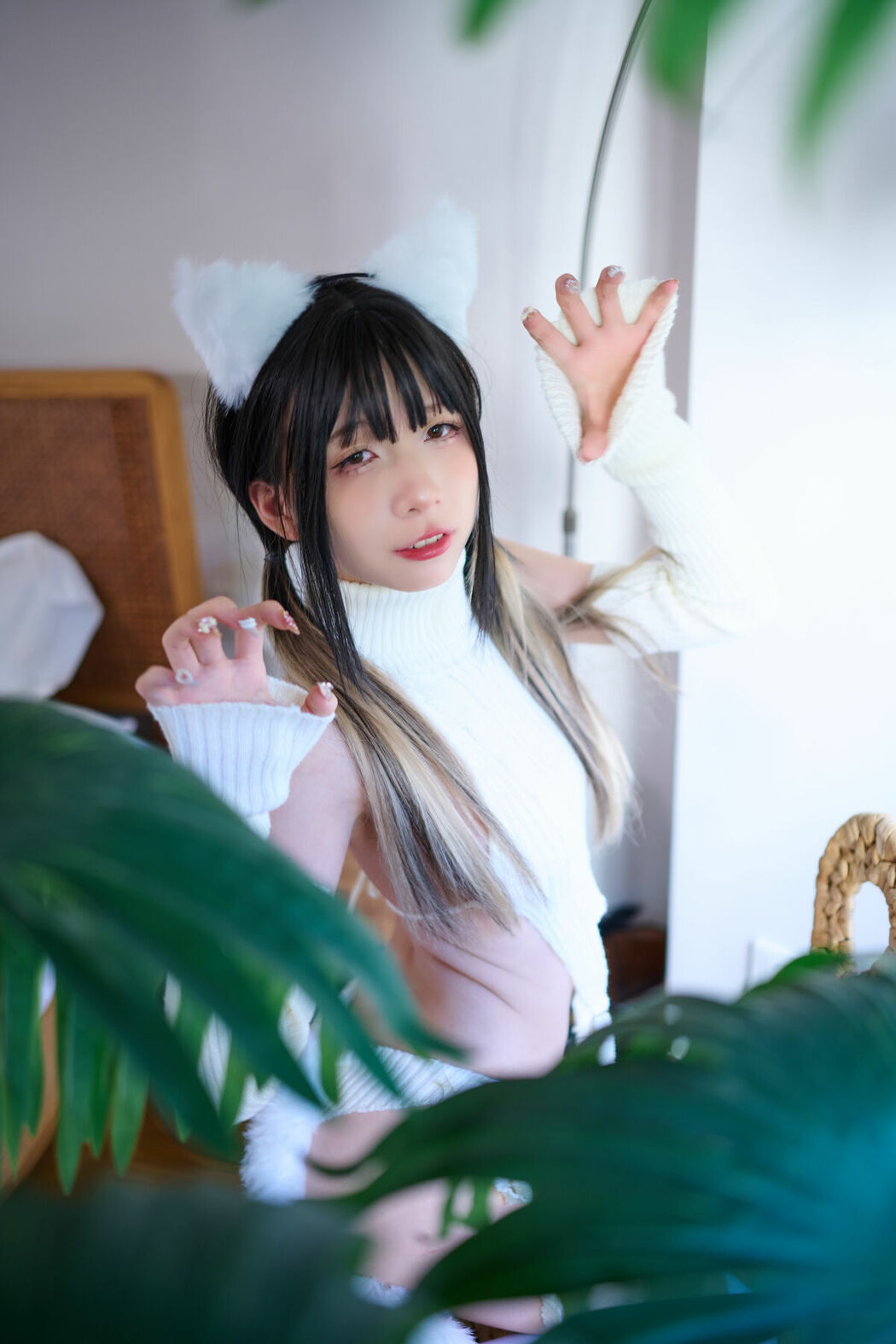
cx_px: 448
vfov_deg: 54.4
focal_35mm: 35
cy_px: 672
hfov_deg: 37.9
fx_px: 1307
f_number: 1.8
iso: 100
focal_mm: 35
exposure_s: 1/50
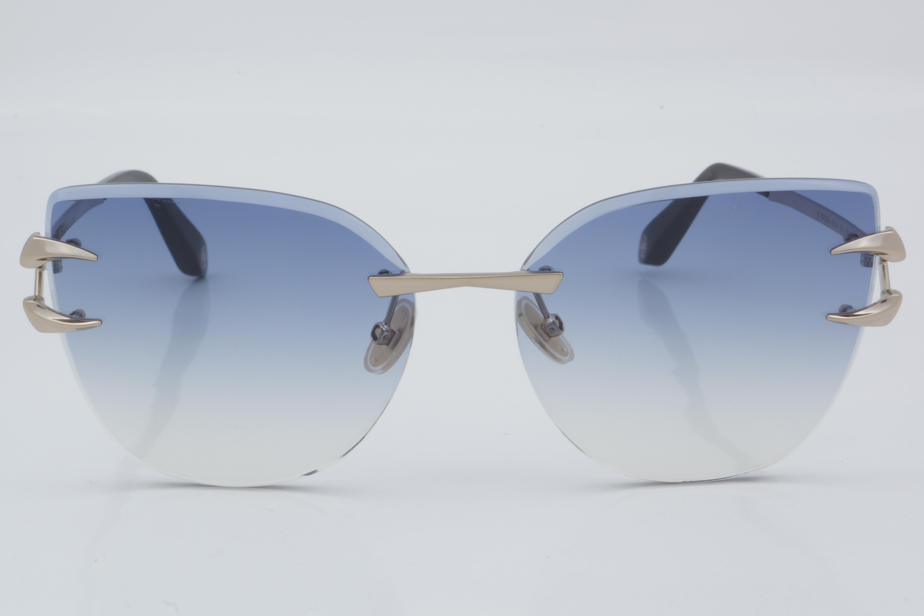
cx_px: 462
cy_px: 308
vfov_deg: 16.6
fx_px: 2117
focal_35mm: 82
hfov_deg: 24.6
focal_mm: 55
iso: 100
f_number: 32
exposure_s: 1/4
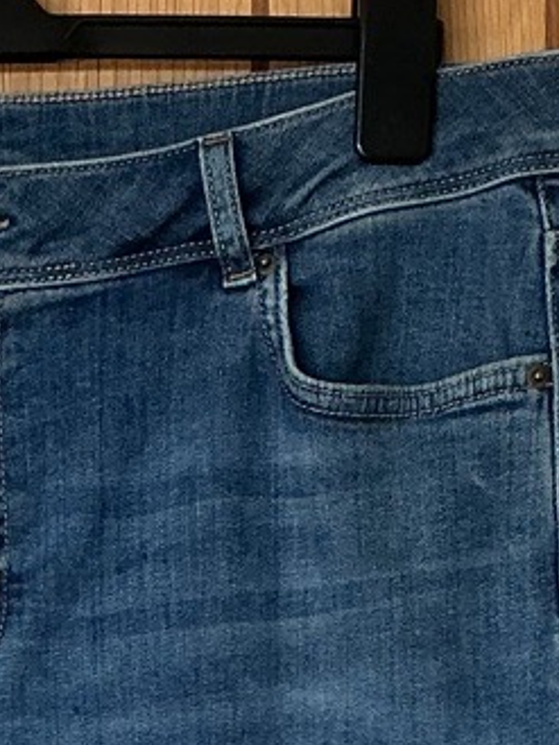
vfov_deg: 12.6
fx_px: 3034
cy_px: 1388
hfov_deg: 10.4
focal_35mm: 141
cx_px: -38
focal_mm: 3
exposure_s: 1/60
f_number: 1.8
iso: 40
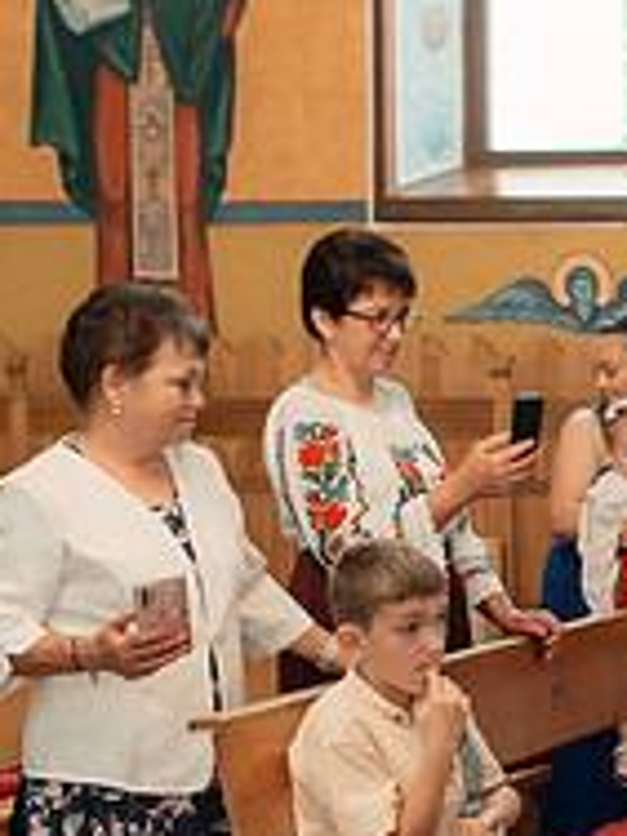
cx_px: 1121
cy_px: 471
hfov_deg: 12.1
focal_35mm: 113
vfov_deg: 17.4
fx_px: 2729
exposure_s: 1/250
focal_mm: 35
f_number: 3.5
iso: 2000
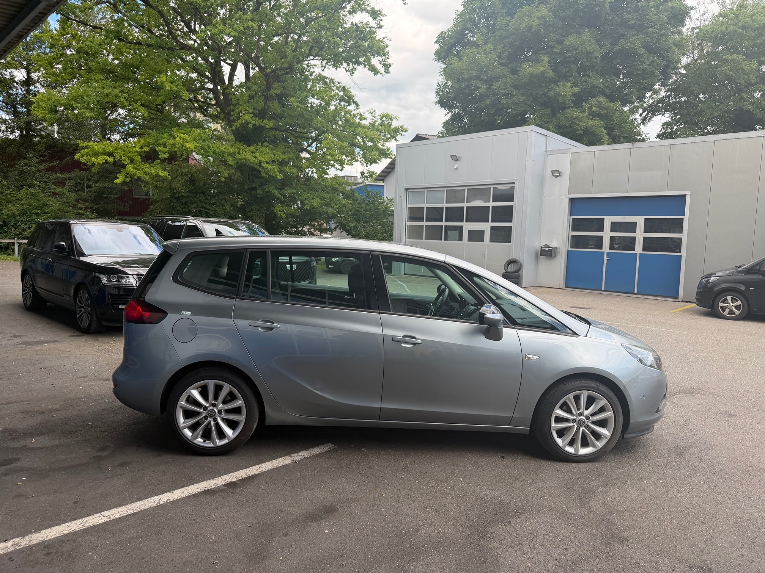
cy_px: 286
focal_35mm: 24
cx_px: 382
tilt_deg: -6.6
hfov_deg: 71.6
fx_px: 530
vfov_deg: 56.8
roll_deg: -1.0
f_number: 1.78
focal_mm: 6.76
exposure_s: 1/1106
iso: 100
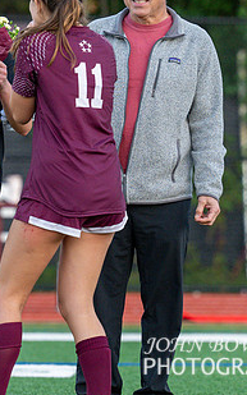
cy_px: 127
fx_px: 5334
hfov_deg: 2.7
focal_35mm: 495
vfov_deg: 4.2
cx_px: 25
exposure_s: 1/1000
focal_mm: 175
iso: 1400
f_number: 3.5
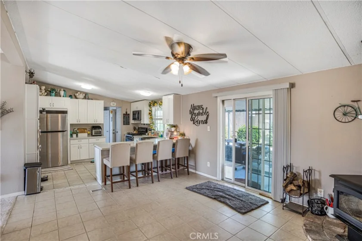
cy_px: 120
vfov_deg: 70.4
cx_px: 181
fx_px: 171
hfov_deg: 93.3
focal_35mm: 17
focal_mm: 17
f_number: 3.2
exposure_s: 1/125
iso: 800
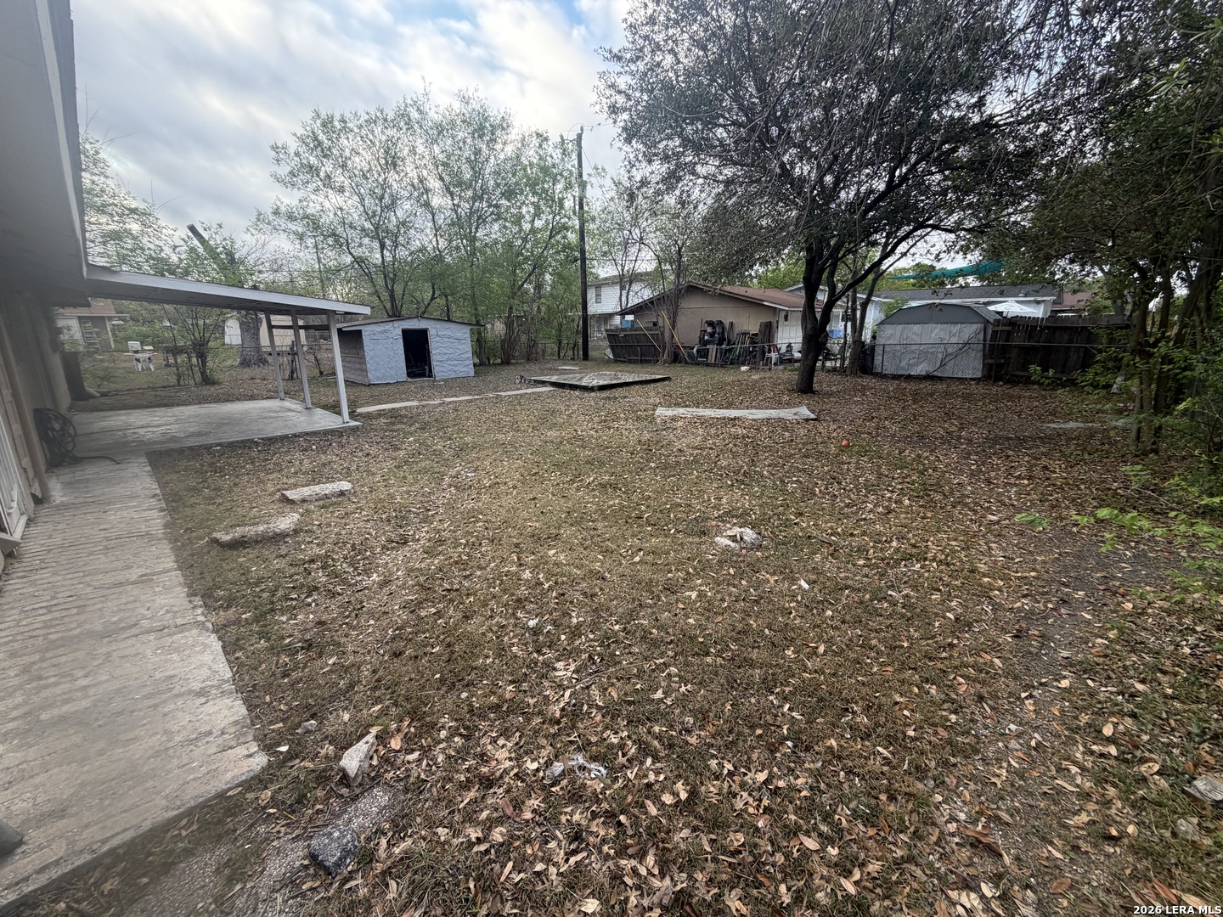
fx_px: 495
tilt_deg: -13.9
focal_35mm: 14
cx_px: 612
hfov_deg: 102.1
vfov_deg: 85.7
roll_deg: -0.1
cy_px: 458
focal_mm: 2.22
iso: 50
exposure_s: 1/228
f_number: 2.2
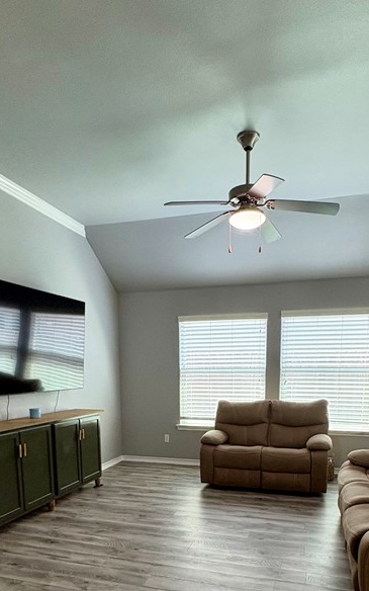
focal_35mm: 26
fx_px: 418
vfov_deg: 66.4
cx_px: 196
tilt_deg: -8.0
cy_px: 437
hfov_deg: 47.6
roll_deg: +0.3
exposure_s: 1/120
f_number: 2.2
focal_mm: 2.22
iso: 250
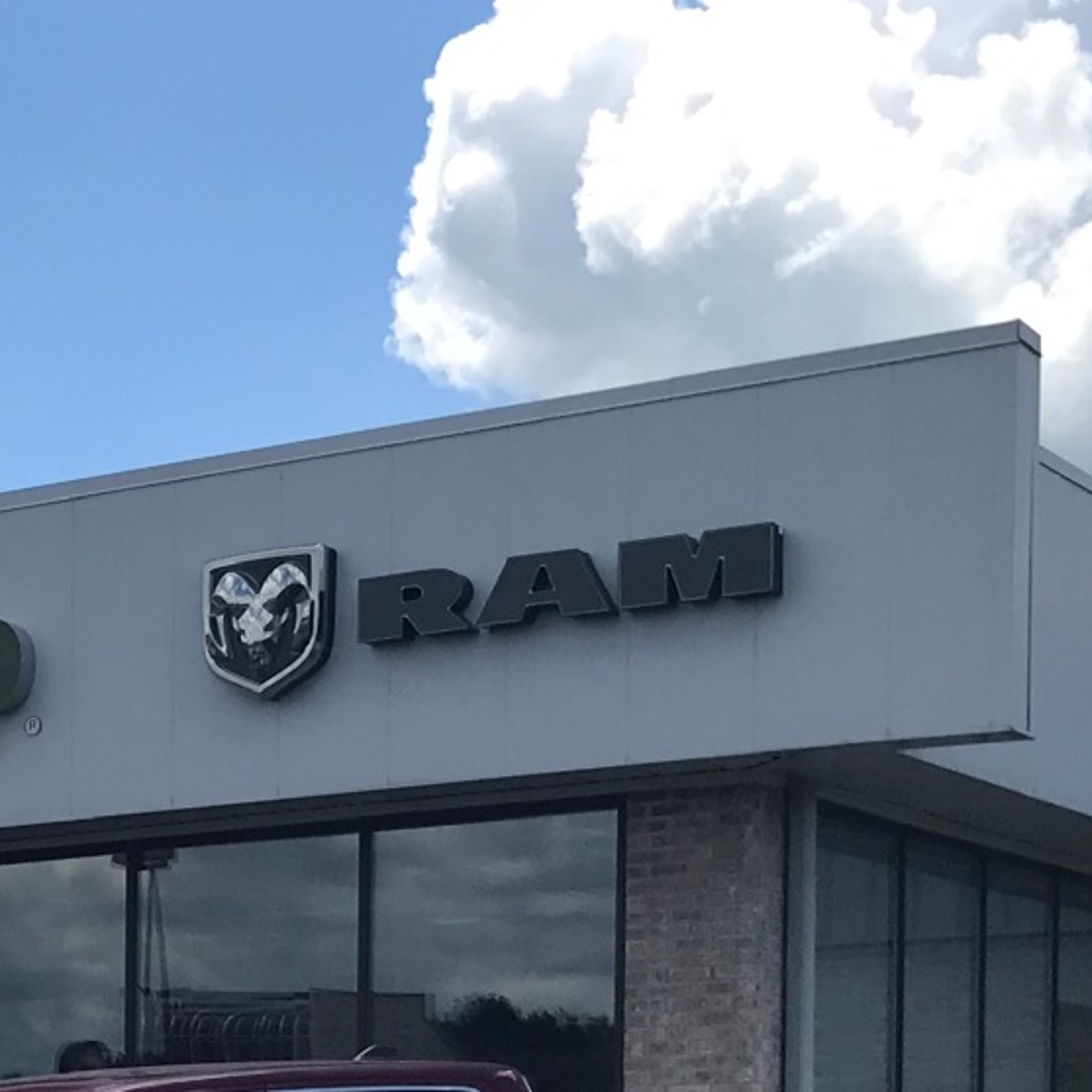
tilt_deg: -2.2
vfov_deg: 18.0
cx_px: -376
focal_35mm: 91
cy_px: 1374
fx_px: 3248
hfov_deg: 17.7
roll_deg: +0.3
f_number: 1.8
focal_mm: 3.99
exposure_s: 1/2519
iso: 20
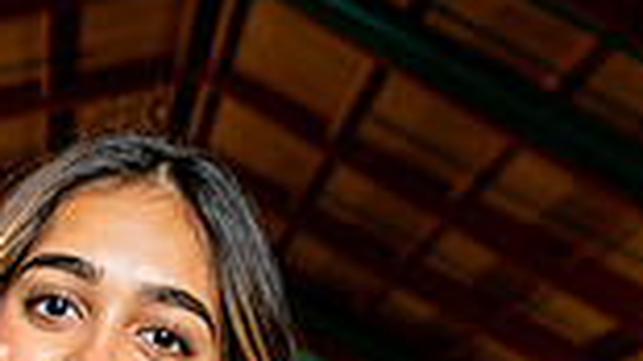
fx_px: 2130
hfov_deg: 16.9
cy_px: 892
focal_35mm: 125
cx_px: 66
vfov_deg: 8.7
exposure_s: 1/250
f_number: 6.3
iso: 640
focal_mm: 41
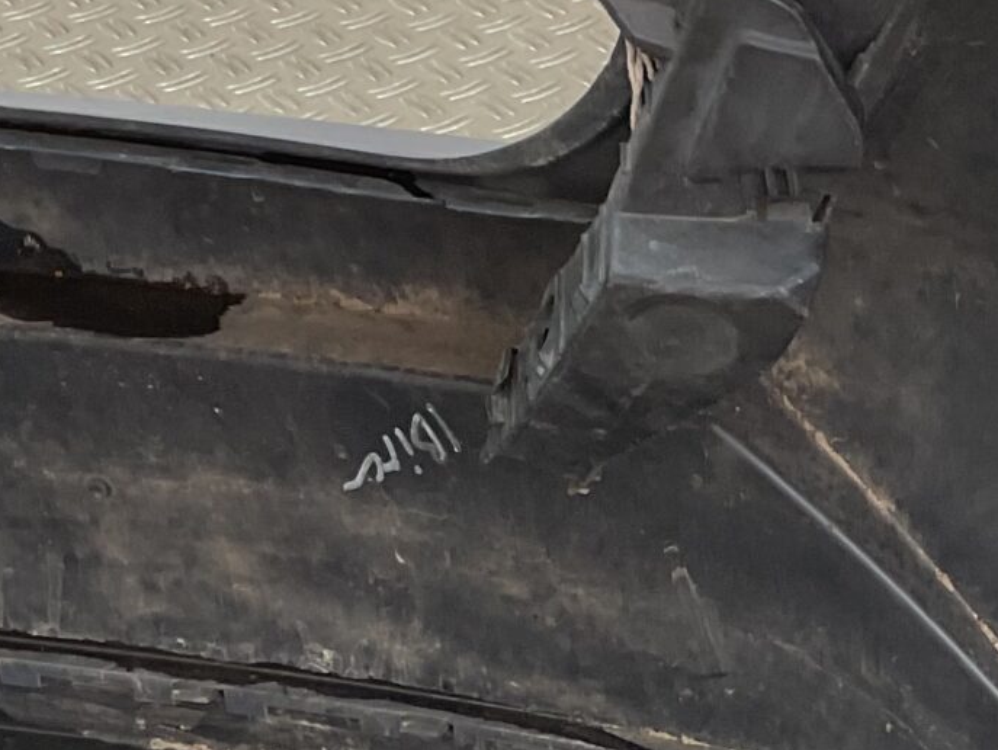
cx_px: 828
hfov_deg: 18.0
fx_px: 3115
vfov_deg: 13.5
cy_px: 733
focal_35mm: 108
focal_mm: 3
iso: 32
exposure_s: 1/100
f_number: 1.8
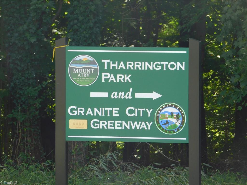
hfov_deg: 5.9
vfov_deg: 4.4
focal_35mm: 336
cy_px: 92
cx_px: 124
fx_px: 2398
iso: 125
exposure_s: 1/60
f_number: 5.8
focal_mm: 59.7
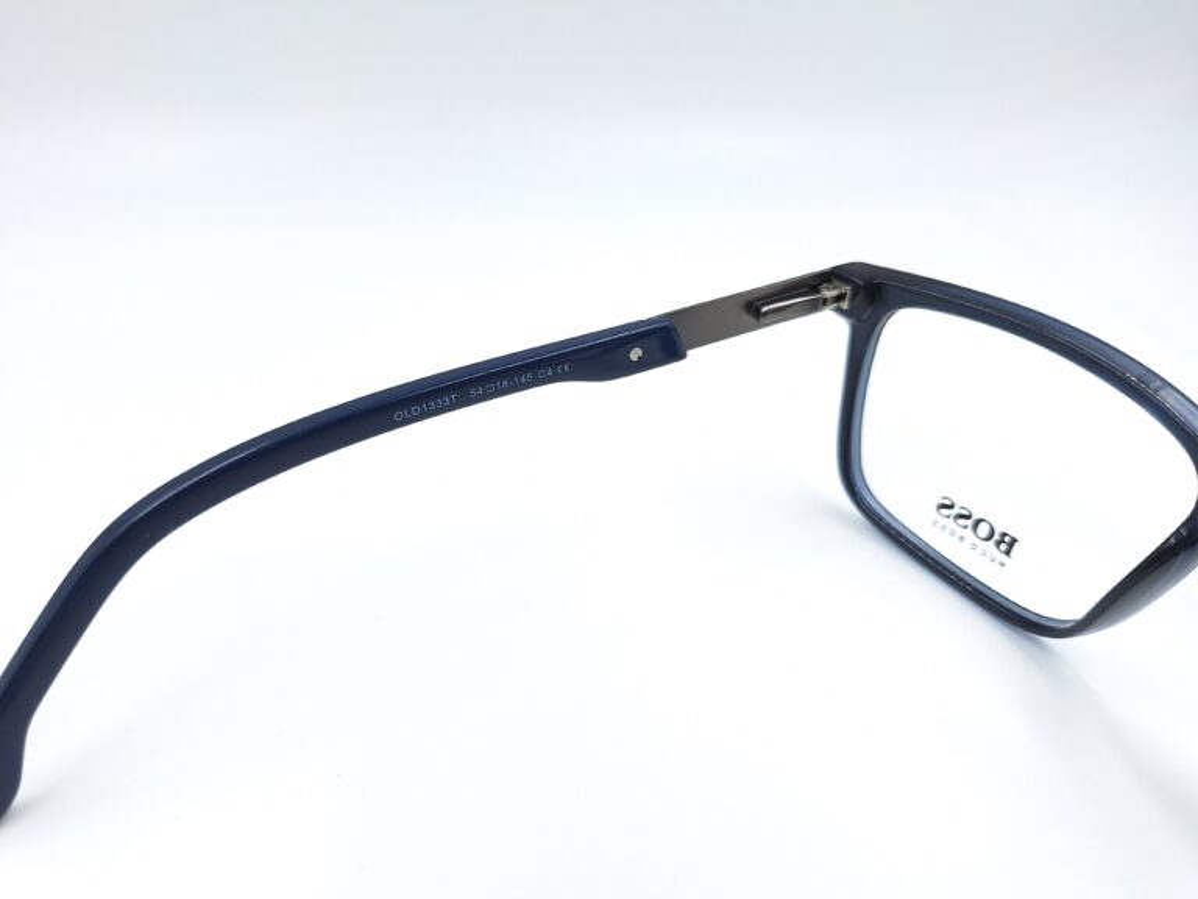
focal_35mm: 23
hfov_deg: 73.9
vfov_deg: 58.9
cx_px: 599
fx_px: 796
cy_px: 450
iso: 40
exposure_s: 1/100
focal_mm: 5.54
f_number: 1.8
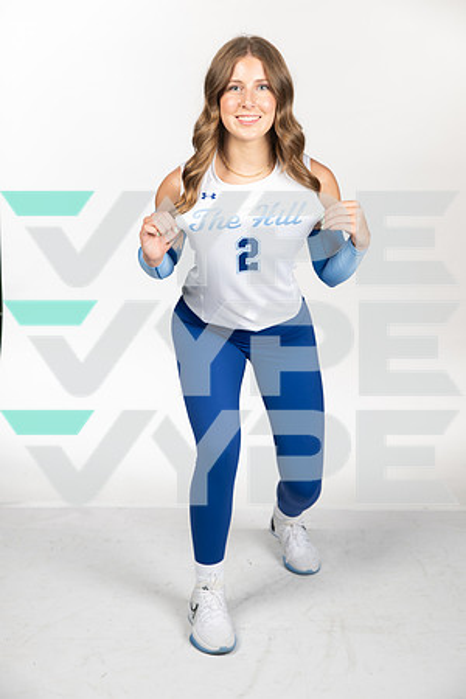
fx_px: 1165
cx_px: 233
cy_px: 350
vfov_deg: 33.4
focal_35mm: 60
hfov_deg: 22.6
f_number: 7.1
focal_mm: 60
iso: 200
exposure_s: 1/500
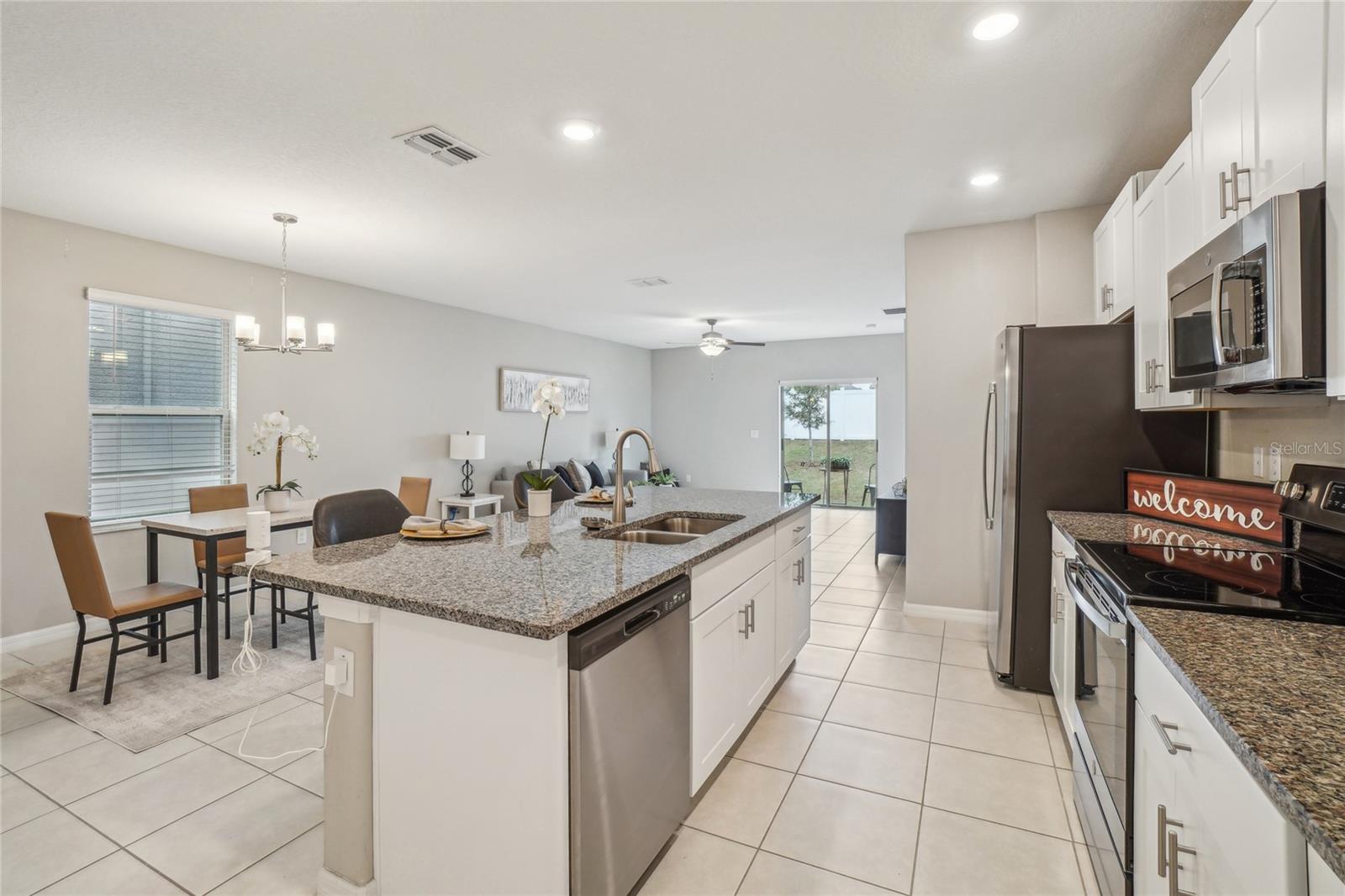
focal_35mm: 15
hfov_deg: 100.4
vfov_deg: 77.3
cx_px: 672
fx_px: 560
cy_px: 448
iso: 400
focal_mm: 10
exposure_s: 1/20
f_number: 8
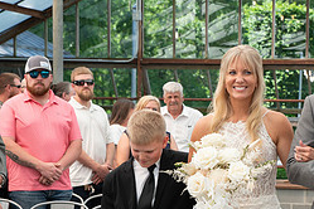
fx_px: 1238
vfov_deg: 9.6
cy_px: 231
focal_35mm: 142
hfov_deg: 14.3
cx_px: 268
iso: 160
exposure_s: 1/200
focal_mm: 55
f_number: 5
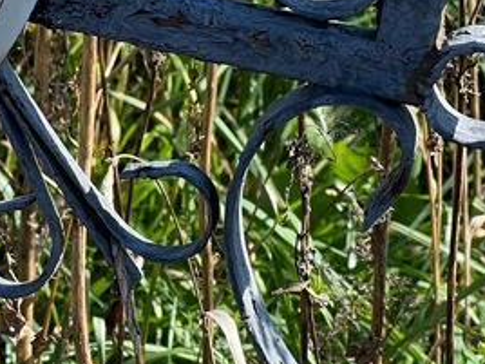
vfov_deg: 6.4
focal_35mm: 230
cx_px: -165
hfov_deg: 8.5
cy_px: -53
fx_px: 3222
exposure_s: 1/255
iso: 32
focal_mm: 9
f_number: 2.8
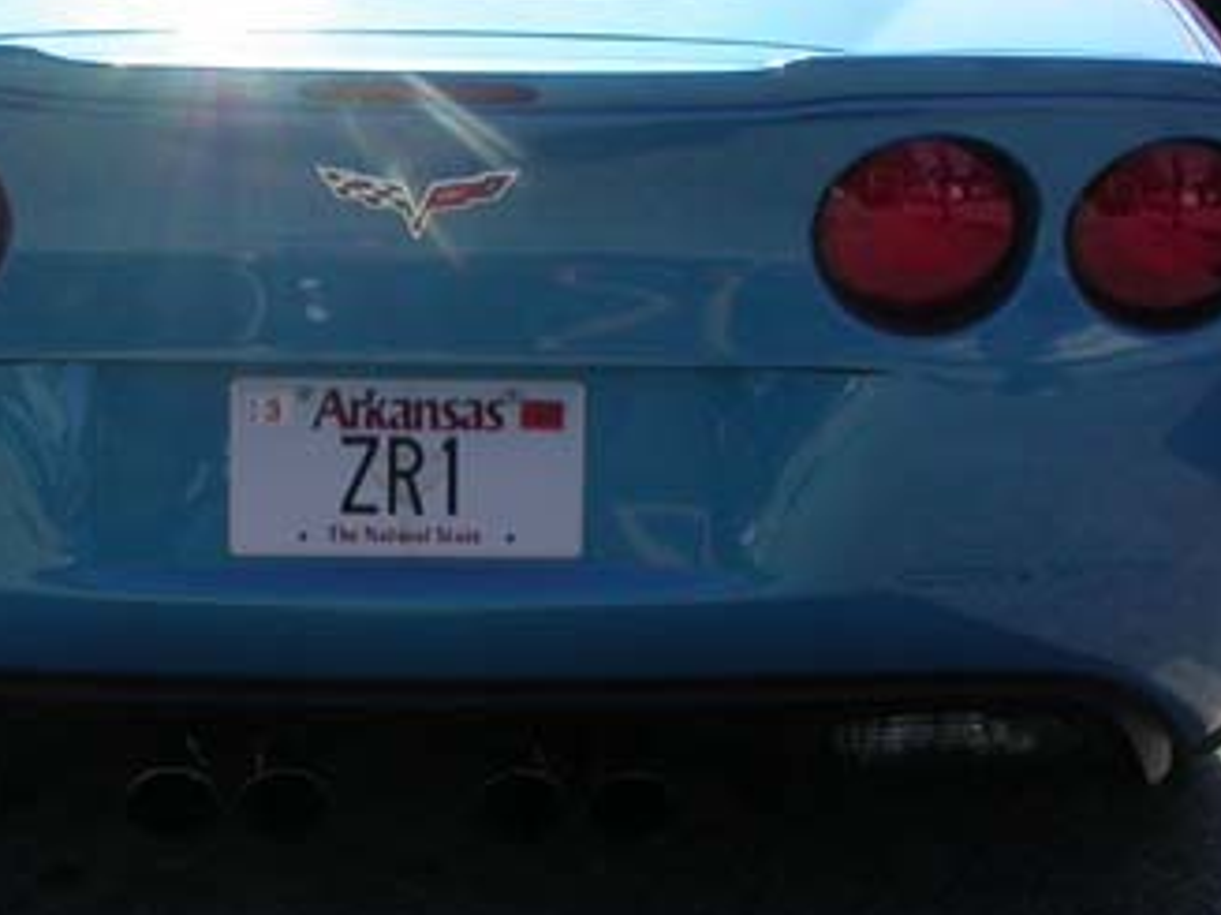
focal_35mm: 93
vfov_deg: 15.9
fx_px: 3279
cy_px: 471
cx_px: 336
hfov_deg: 21.0
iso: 100
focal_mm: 7.85
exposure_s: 1/227
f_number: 7.5
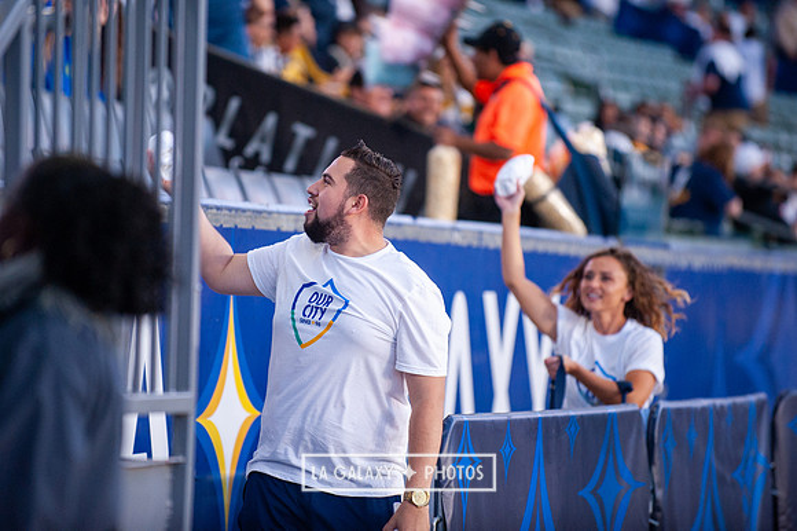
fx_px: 4872
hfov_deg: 9.4
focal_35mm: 220
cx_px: 359
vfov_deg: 6.2
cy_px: 239
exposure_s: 1/640
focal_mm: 200
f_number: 2.8
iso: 1600
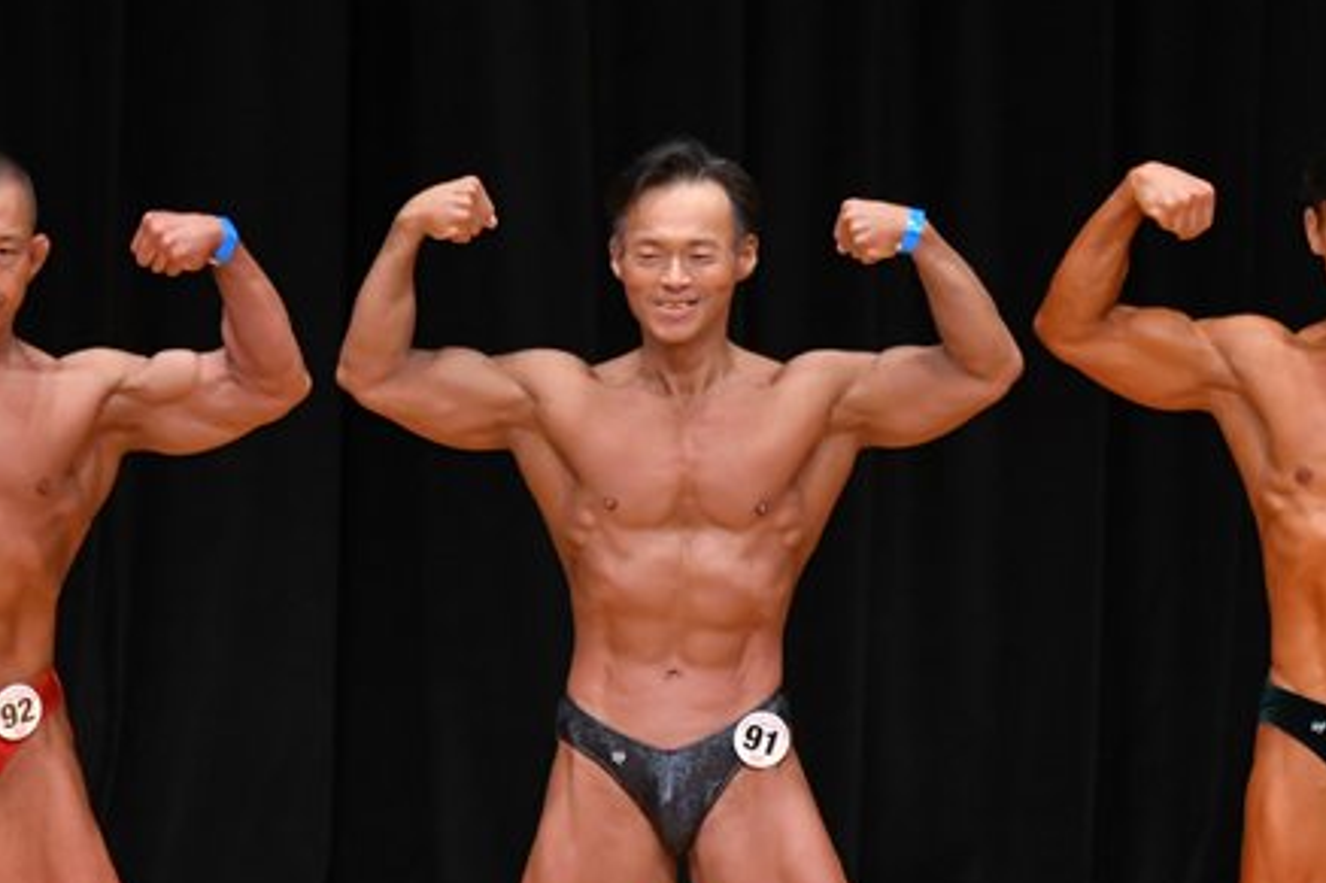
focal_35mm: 479
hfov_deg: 4.3
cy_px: 740
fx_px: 17636
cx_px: 736
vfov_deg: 2.9
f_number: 5.6
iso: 3200
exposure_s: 1/400
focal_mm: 180
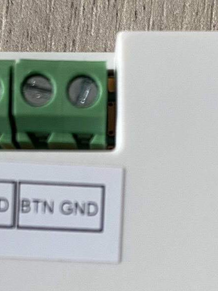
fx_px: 739
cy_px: 294
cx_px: 118
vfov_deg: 21.5
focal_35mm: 88
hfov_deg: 16.8
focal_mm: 4.25
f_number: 1.8
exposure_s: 1/50
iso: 64
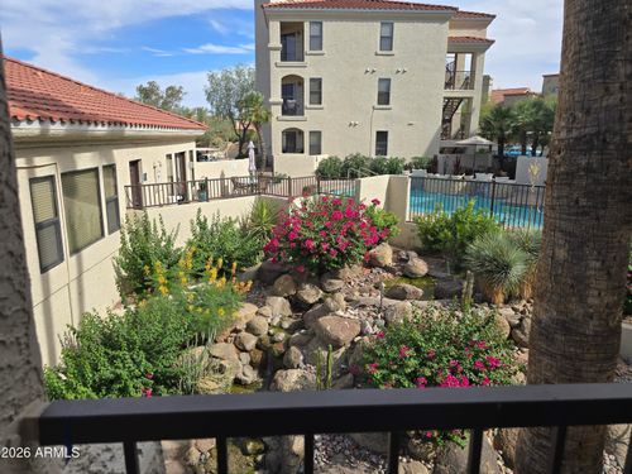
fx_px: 420
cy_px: 237
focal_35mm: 23
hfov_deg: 73.9
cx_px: 316
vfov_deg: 58.9
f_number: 1.7
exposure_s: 1/539
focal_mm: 6.3
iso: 12
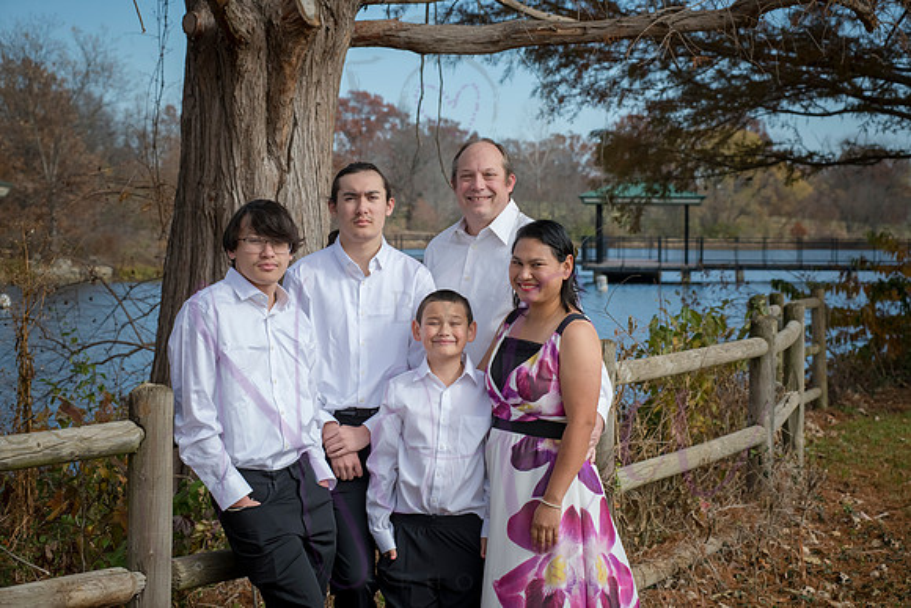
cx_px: 456
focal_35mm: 86
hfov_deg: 23.6
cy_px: 304
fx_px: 2177
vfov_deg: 15.9
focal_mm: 86
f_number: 8
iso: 400
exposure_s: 1/640
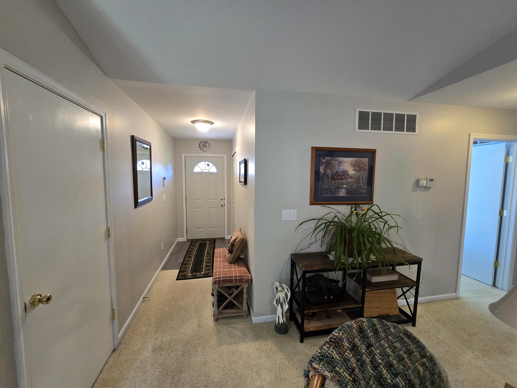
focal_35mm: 13
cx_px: 258
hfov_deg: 106.2
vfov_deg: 89.9
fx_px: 194
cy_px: 194
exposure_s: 1/60
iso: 250
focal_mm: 2.2
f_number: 2.2
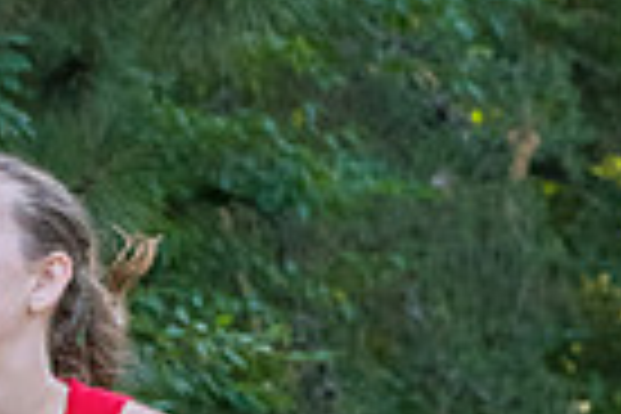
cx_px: 353
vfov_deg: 3.9
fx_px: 5916
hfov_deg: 6.0
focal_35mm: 343
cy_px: 976
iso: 3200
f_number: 5
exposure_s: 1/1600
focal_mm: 70
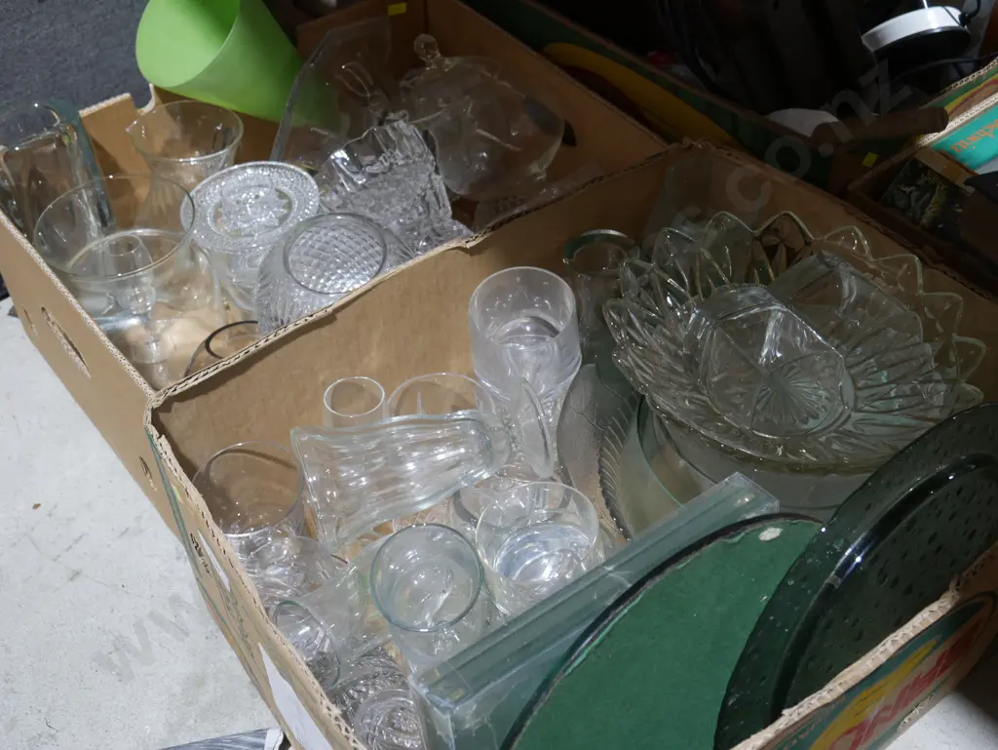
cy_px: 375
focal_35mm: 42
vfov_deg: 34.4
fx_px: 1211
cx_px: 499
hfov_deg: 44.8
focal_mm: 21
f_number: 4.6
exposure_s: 1/60
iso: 800
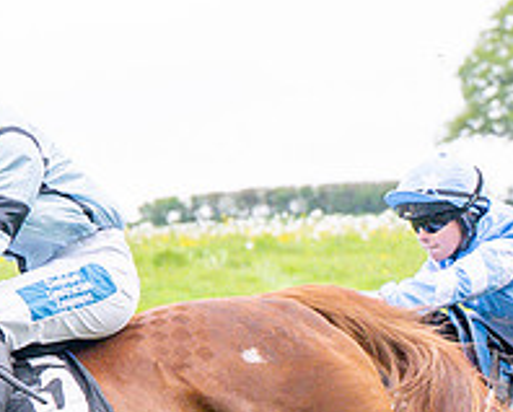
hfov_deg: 3.8
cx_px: -99
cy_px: 620
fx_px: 7679
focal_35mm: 505
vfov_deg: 3.1
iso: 400
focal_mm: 70
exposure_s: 1/1250
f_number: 4
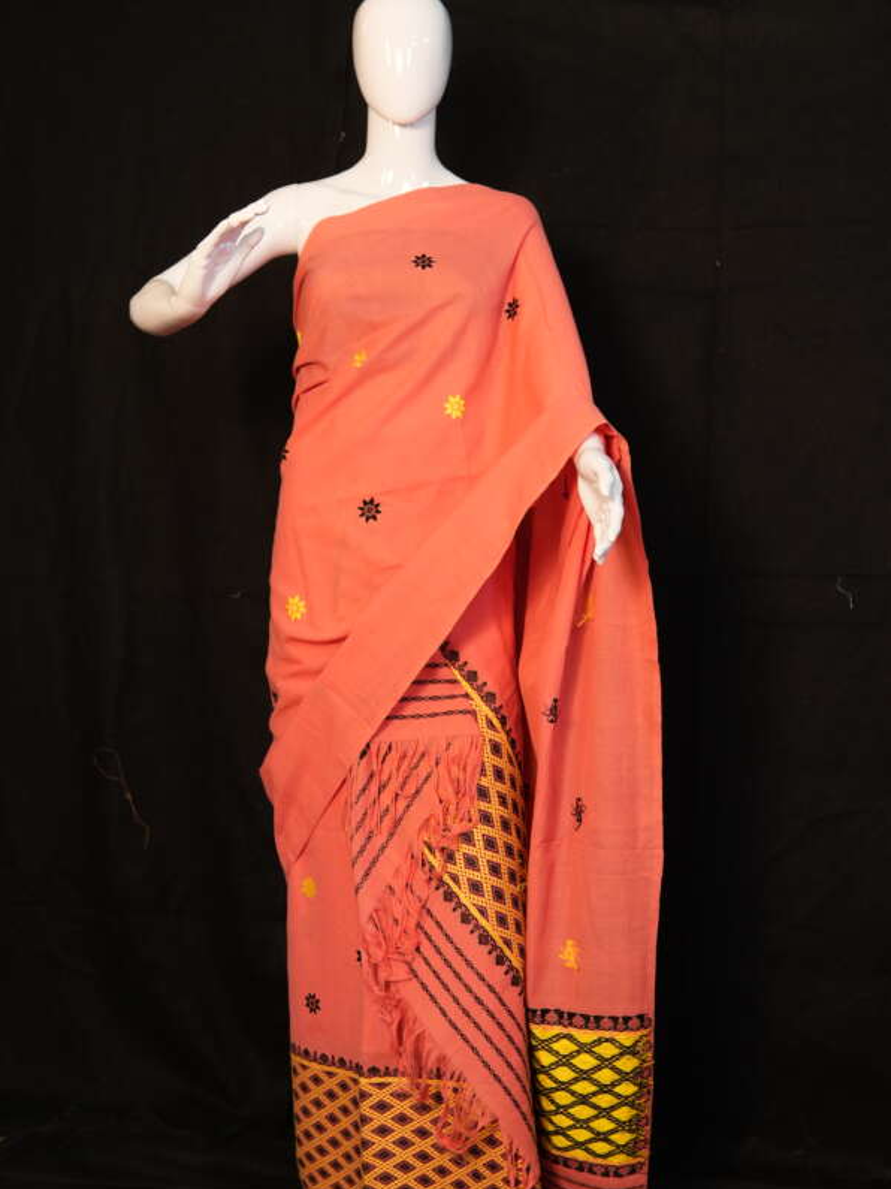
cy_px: 625
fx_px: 1682
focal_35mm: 49
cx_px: 447
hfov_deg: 29.7
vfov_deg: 38.9
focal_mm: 30
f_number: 2.8
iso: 500
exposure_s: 1/100
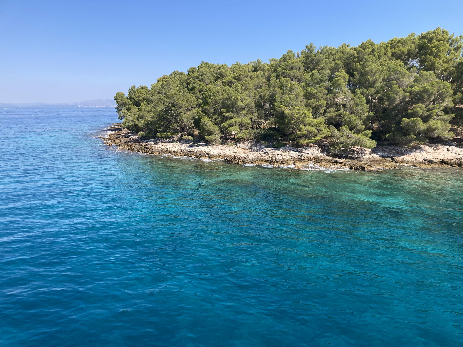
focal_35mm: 28
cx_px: 232
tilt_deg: -11.6
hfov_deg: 63.4
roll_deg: -0.2
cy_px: 174
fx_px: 375
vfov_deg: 49.7
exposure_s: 1/1230
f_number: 1.8
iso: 20
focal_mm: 3.99
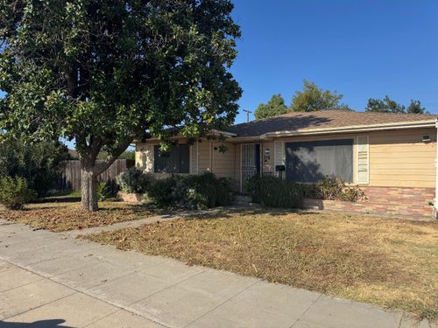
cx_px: 219
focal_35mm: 24
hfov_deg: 71.6
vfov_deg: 56.8
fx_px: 304
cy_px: 164
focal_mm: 6.76
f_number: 1.78
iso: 80
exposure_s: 1/4049
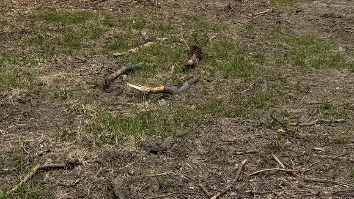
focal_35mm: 64
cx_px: 147
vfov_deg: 17.2
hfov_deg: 32.8
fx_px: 601
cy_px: -87
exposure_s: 1/11905
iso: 80
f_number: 1.78
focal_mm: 6.76
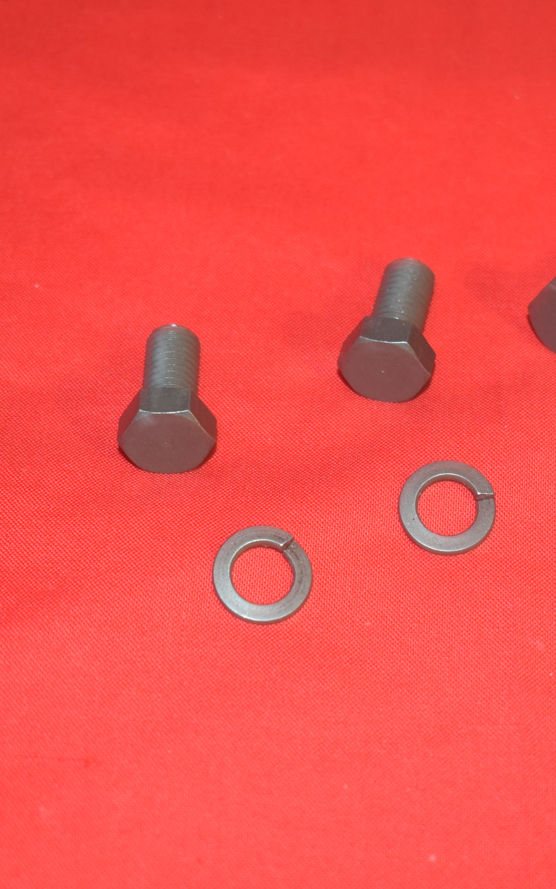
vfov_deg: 26.5
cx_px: 359
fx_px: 1891
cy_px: 445
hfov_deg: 16.7
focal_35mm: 78
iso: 800
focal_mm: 34
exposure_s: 1/40
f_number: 5
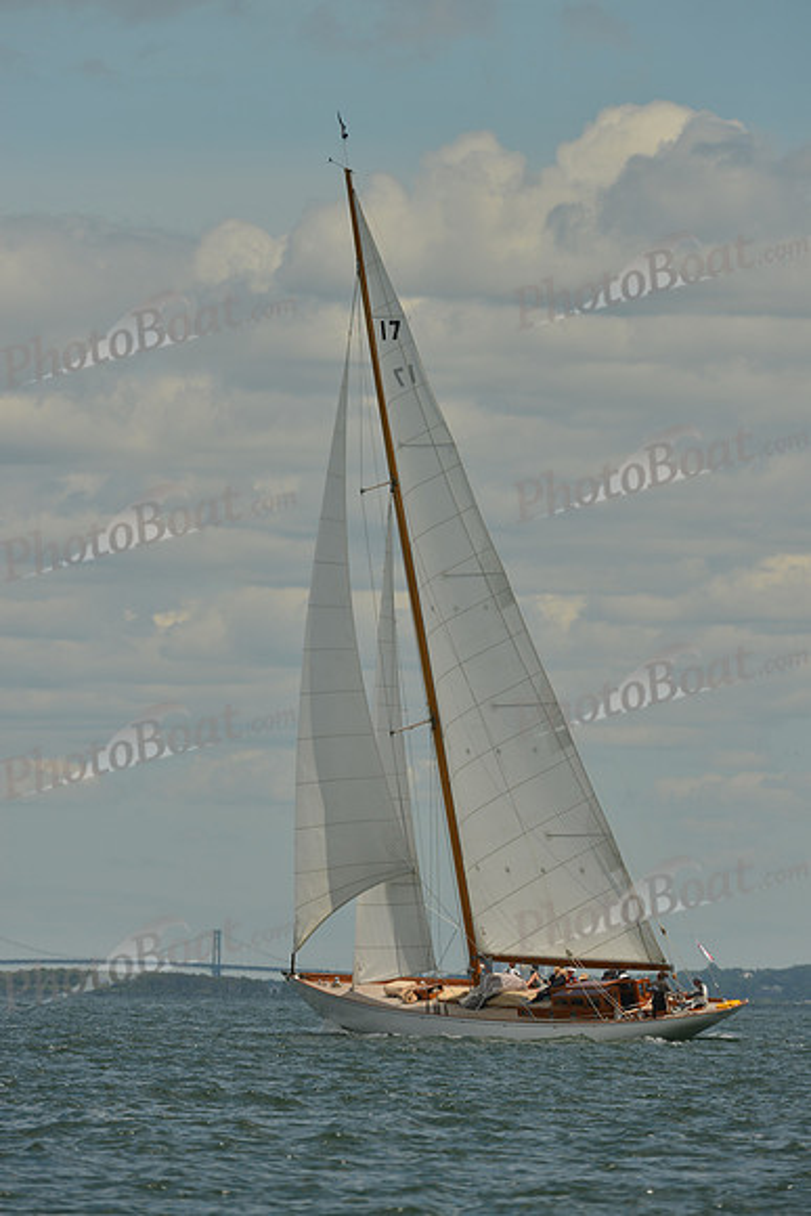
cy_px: 608
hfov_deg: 3.4
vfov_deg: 5.2
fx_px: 13508
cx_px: 406
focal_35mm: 400
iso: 200
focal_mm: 400
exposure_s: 1/1000
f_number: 8
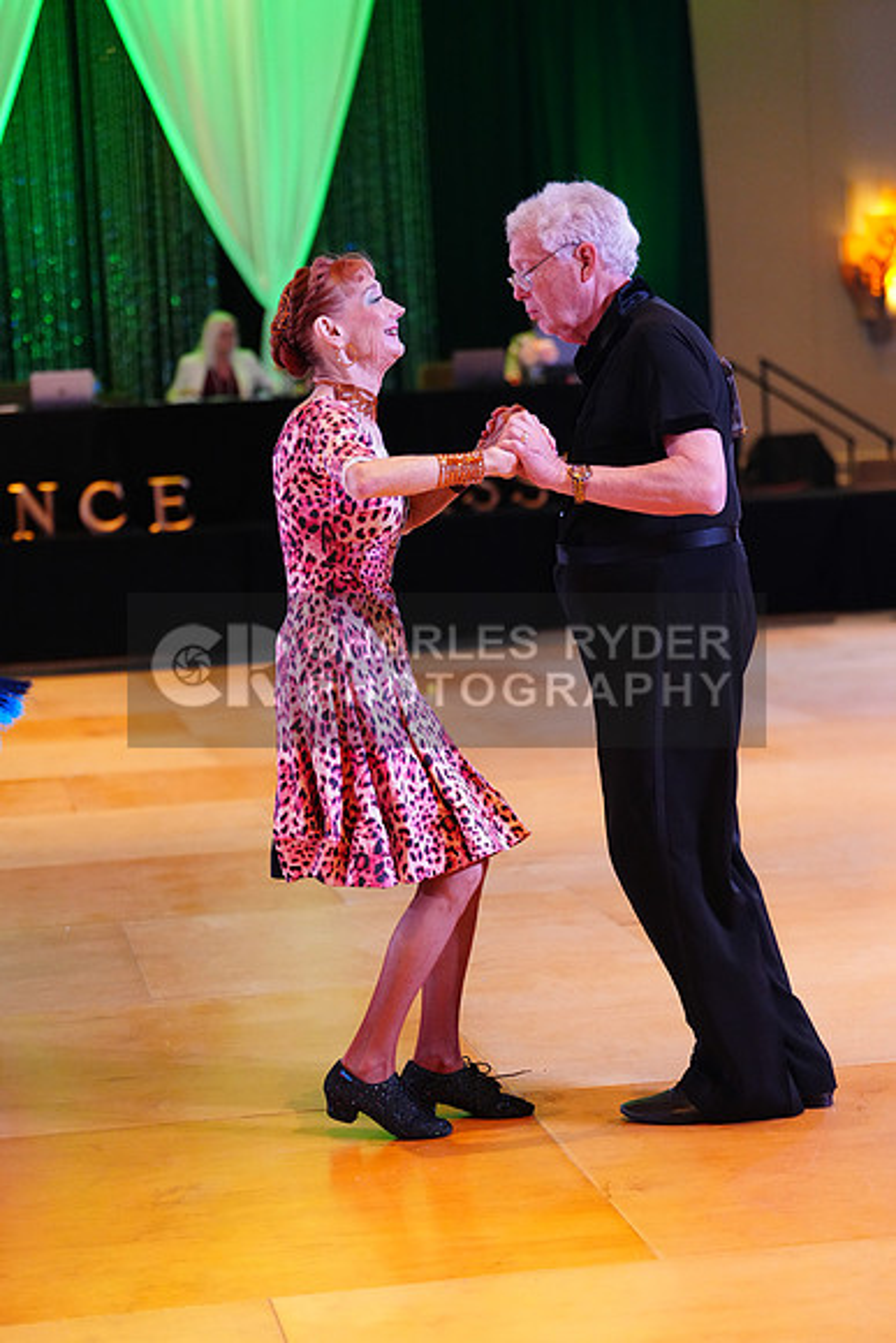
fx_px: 2985
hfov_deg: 17.1
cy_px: 672
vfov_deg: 25.4
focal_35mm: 80
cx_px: 448
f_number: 2.8
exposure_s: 1/400
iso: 5000
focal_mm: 80
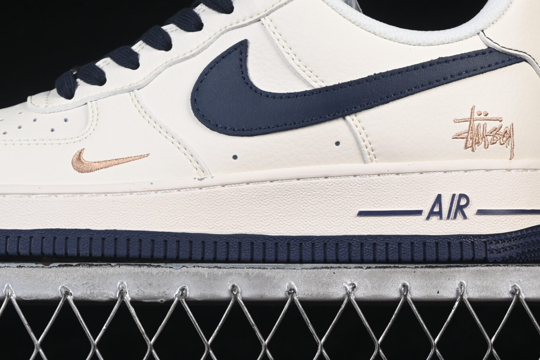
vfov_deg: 9.7
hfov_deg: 14.5
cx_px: 216
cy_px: 52
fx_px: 2115
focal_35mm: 141
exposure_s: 1/80
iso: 160
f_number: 8
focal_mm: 50
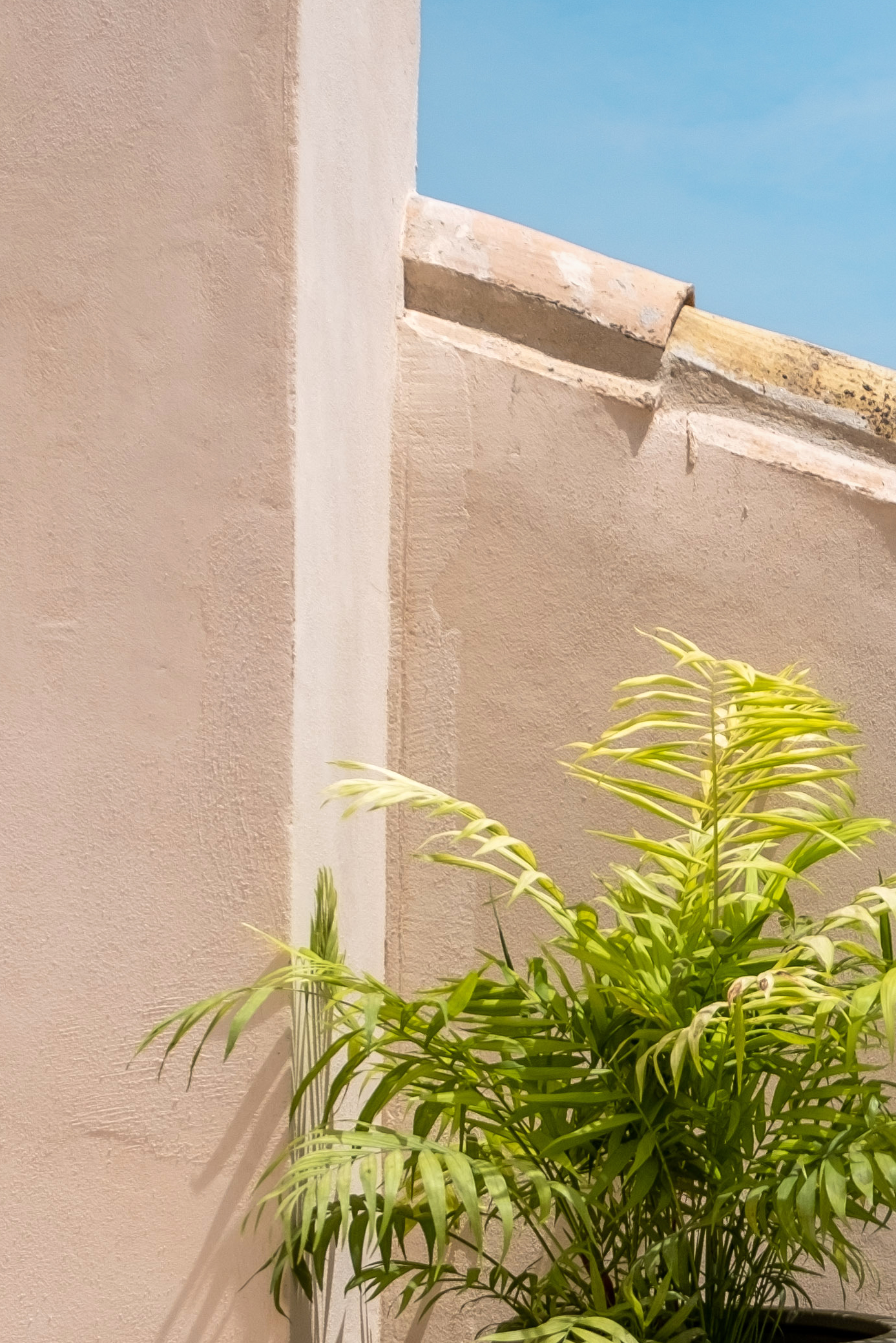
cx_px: 1153
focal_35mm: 90
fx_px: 3359
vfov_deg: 22.5
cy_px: 958
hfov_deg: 14.6
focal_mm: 20
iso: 160
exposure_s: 1/2000
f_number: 4
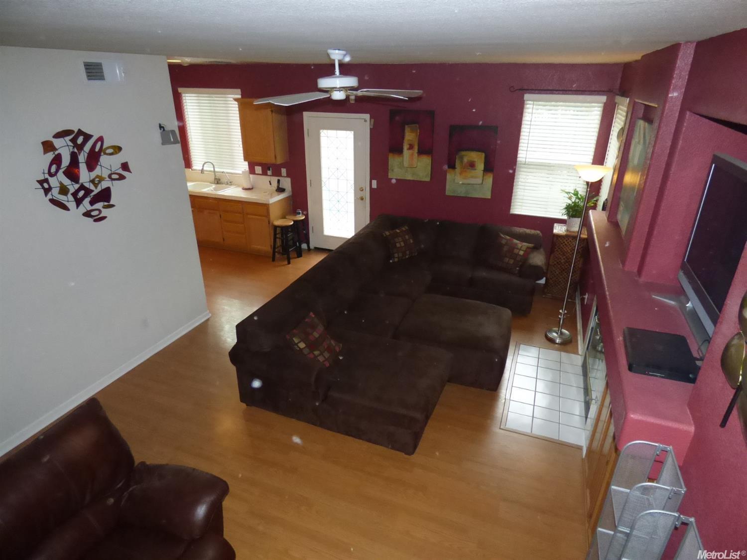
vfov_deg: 65.9
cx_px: 374
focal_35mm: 20
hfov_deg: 81.8
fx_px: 431
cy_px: 280
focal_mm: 3.58
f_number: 2.8
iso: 800
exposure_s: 1/60
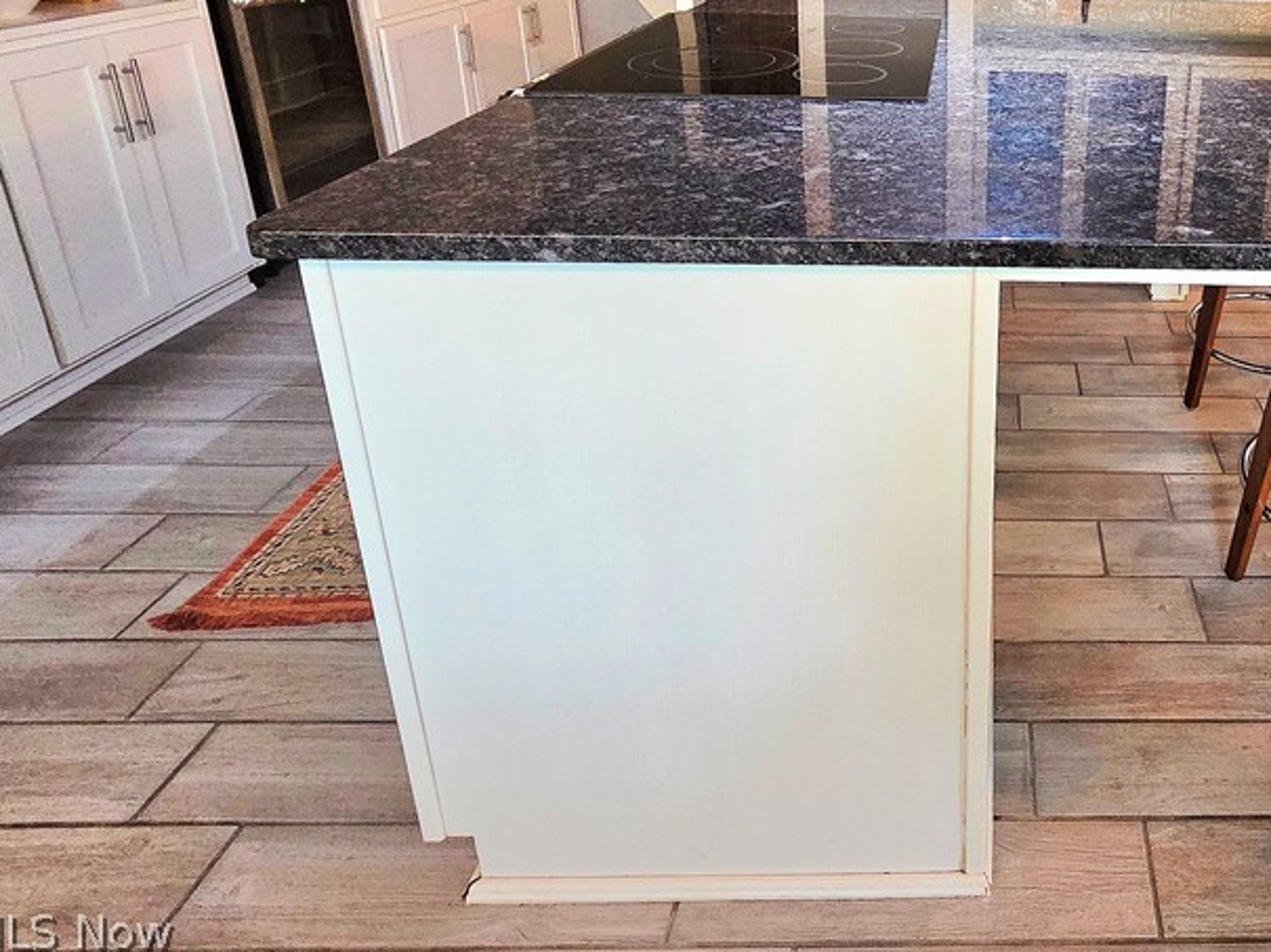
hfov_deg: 68.6
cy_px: 161
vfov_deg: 55.7
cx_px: 1029
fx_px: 807
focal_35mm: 22
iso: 500
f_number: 2.2
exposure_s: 1/60.2
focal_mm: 2.2
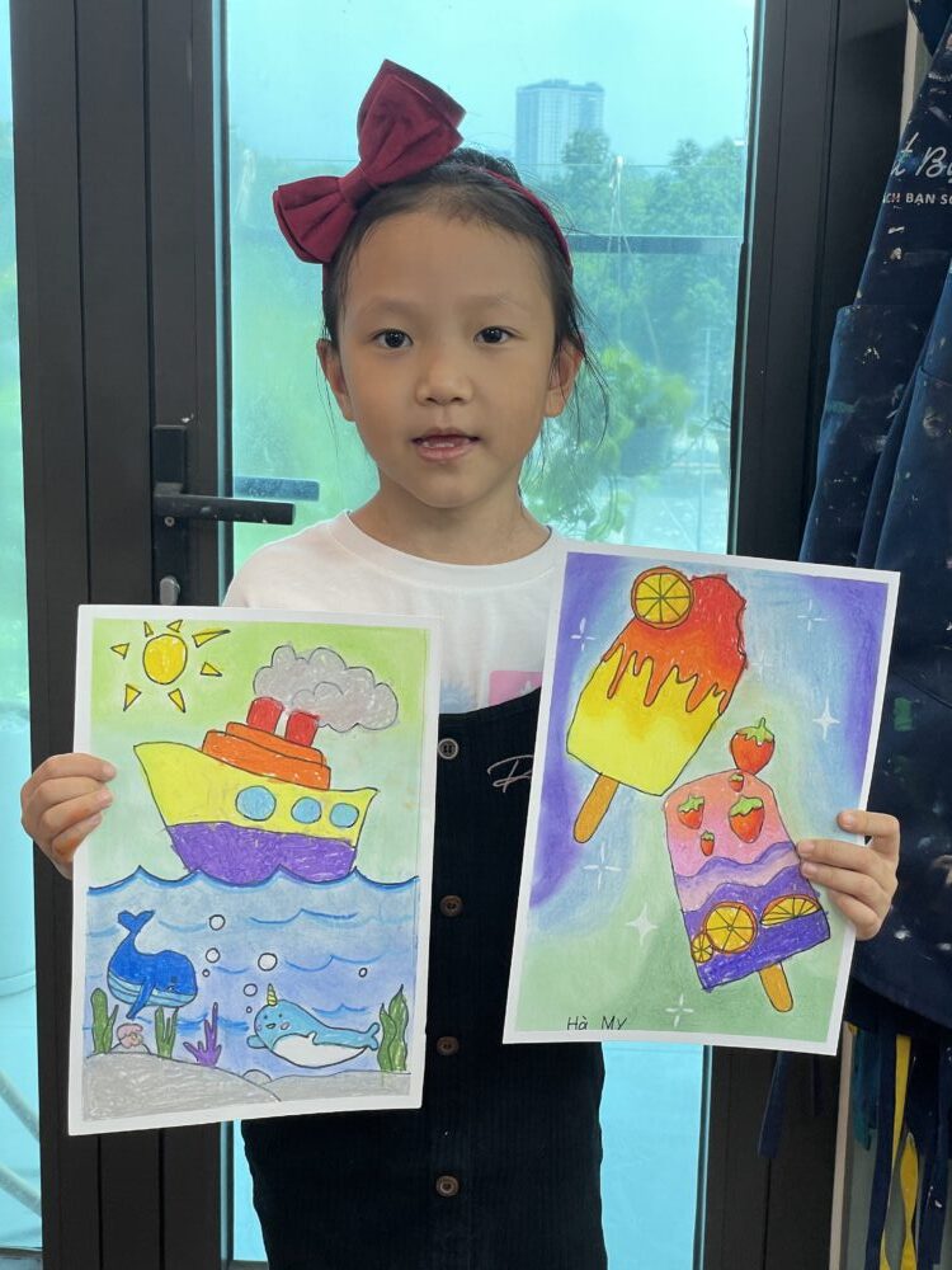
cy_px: 635
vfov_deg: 36.8
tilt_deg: -12.0
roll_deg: -1.4
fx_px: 1907
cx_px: 476
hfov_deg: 28.0
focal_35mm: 52
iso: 80
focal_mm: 6
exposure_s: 1/100
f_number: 2
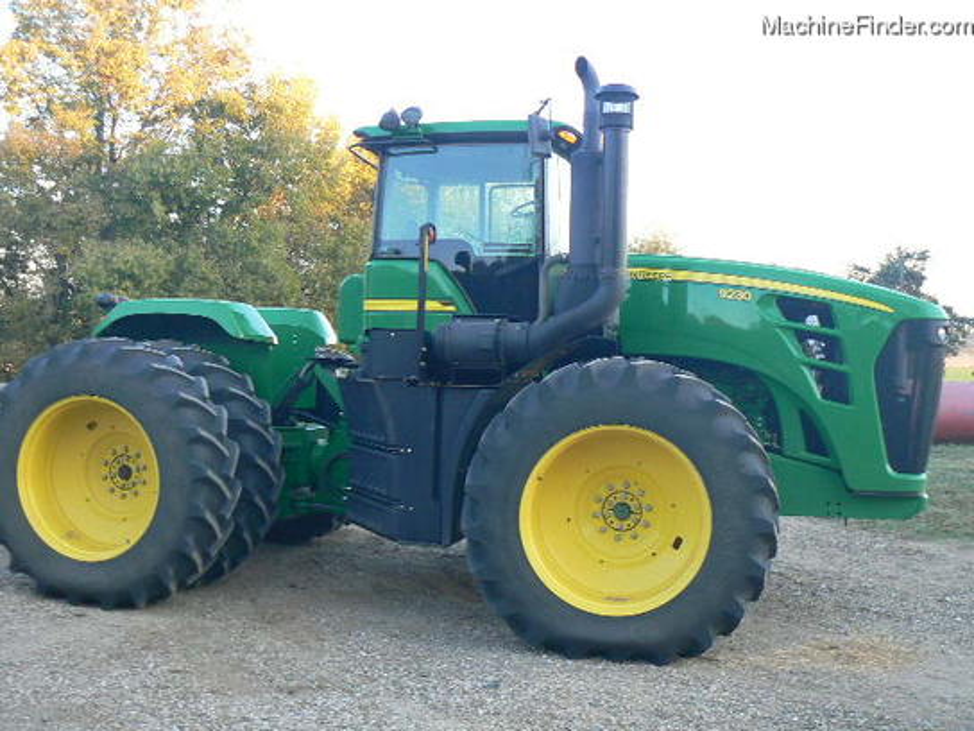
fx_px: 1013
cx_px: 487
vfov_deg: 39.7
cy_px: 366
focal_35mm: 36
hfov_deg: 51.4
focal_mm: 6
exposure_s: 1/40
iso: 80
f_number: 2.8
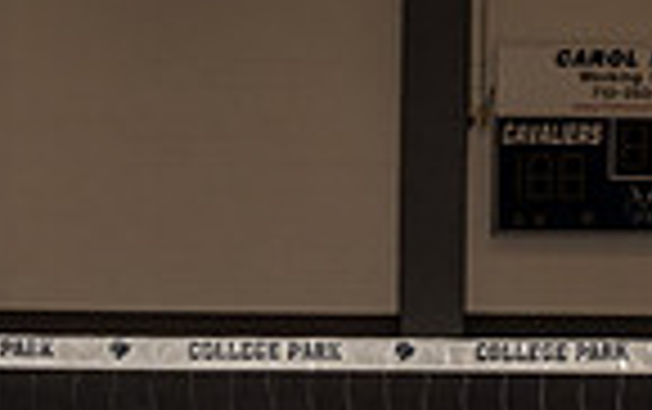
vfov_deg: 7.7
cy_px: 1000
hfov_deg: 13.2
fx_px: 2811
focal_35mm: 158
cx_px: 189
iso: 640
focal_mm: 50
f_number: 11
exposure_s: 1/250
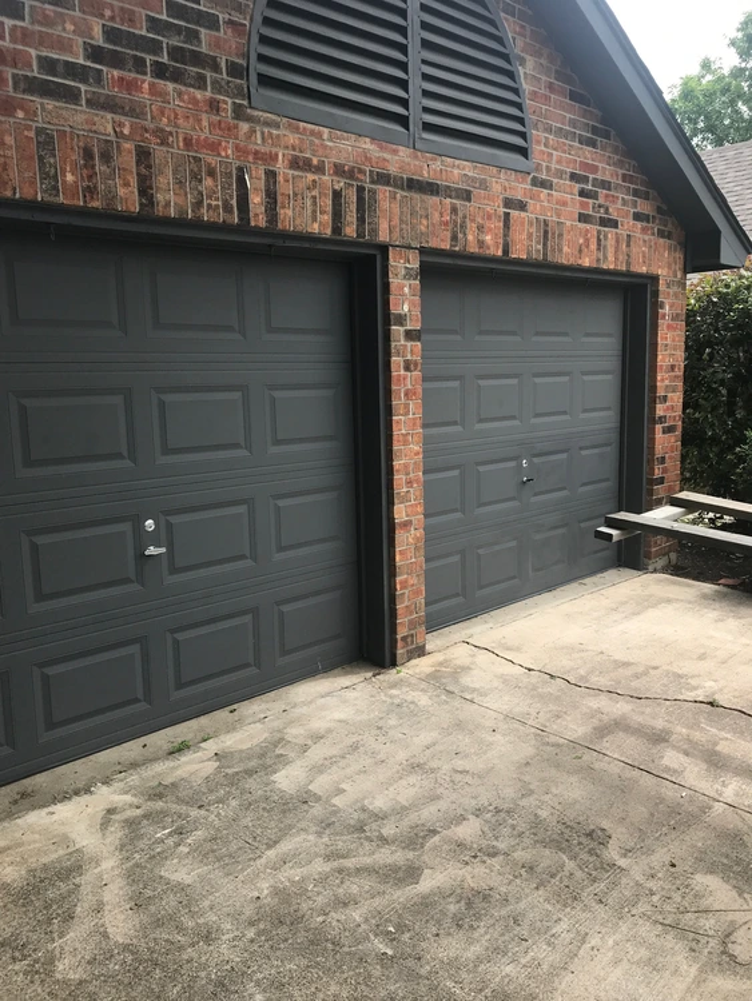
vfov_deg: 63.4
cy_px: 500
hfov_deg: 49.8
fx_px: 811
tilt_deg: -8.3
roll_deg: +0.3
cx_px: 376
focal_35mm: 28
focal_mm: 3.99
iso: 20
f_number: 1.8
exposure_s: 1/754
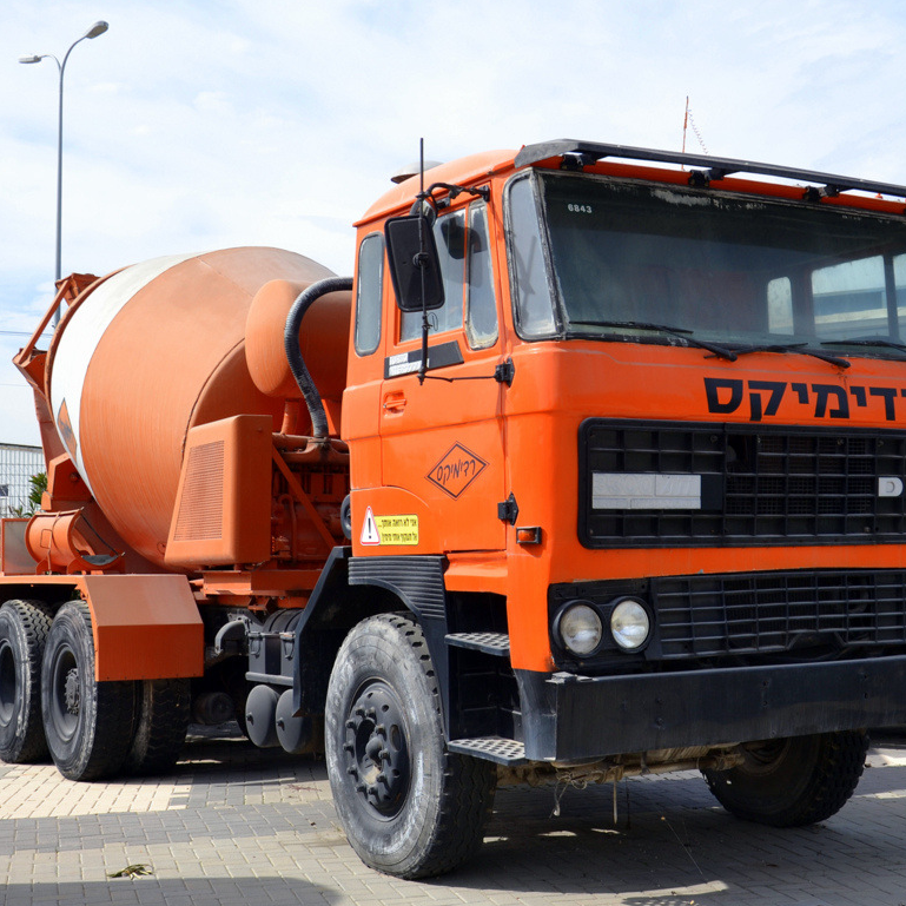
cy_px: 452
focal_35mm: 50
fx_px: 1471
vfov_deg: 34.2
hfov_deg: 34.1
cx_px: 562
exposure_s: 1/250
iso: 100
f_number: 7.1
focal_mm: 25
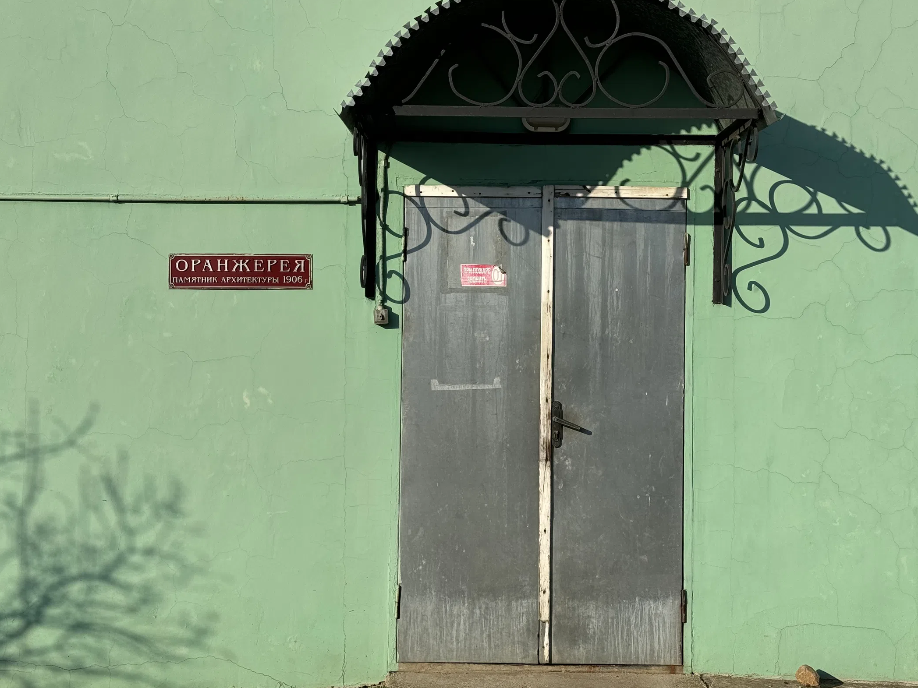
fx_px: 1458
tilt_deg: +1.2
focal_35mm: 55
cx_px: 478
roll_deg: -0.4
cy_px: 332
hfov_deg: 34.9
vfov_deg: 26.6
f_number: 1.78
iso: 64
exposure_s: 1/4310
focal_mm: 6.76
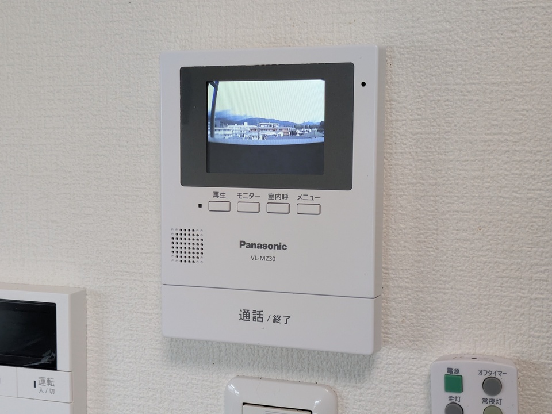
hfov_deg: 37.5
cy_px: 207
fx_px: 813
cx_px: 276
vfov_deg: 28.6
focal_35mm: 51
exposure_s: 1/120
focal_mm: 5.43
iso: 76
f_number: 1.89
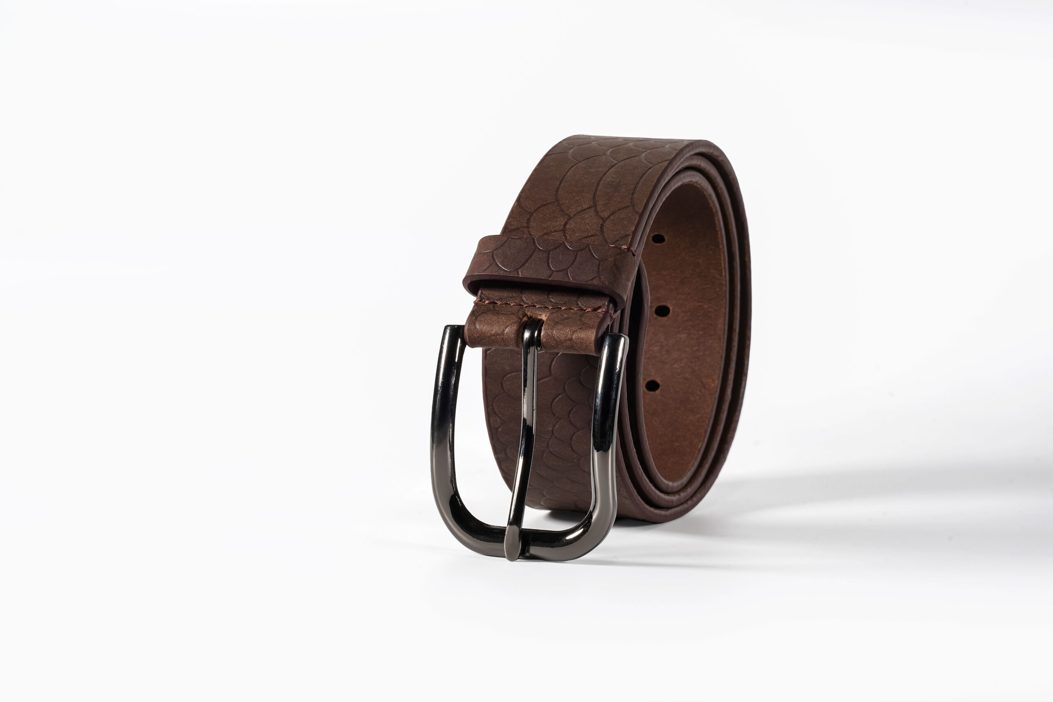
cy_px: 351
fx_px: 2487
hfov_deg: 23.9
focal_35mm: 85
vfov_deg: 16.1
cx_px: 526
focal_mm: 85
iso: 100
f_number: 14
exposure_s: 1/60
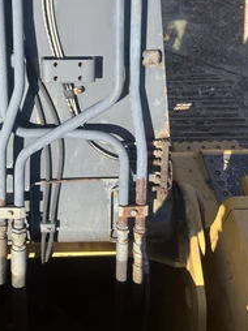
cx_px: 55
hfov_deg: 34.2
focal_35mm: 41
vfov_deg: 44.0
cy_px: 76
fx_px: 392
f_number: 1.6
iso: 50
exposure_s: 1/1695
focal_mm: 5.1
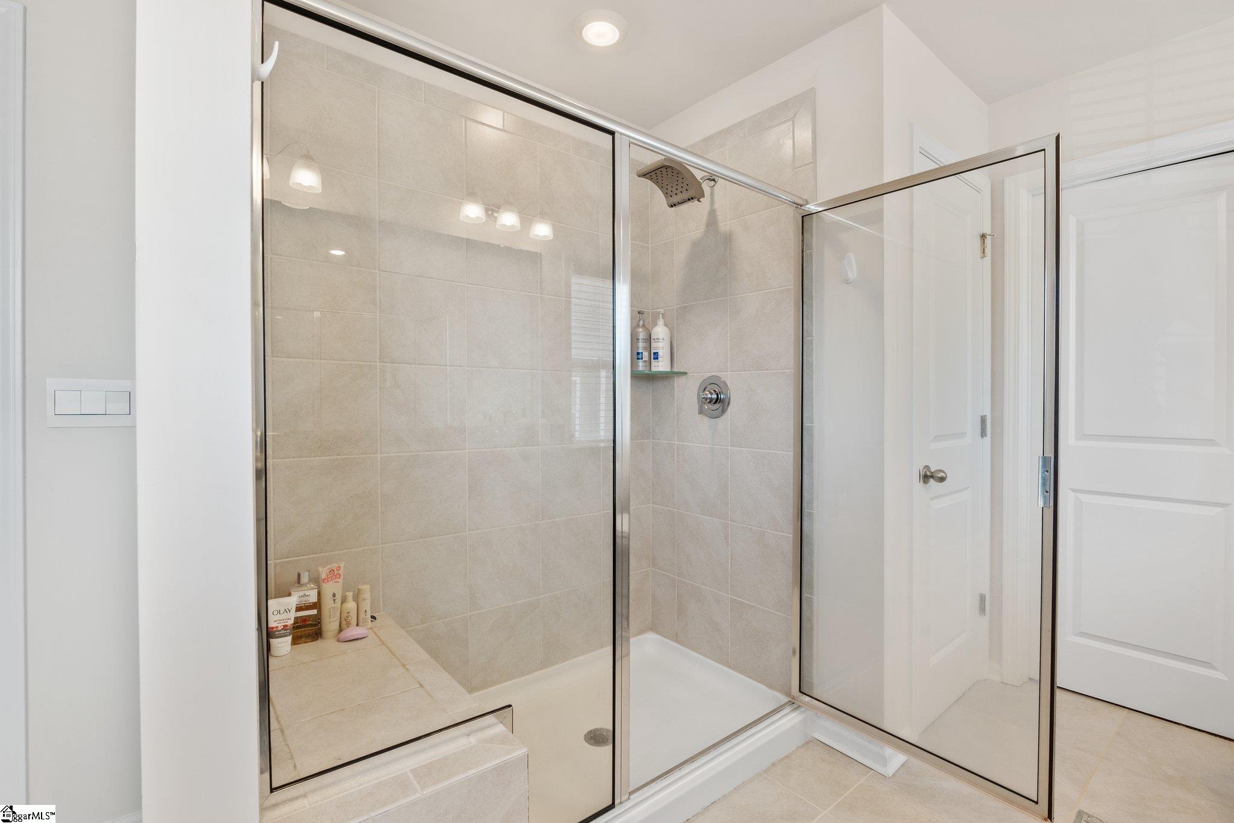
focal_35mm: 16
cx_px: 617
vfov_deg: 72.0
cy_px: 412
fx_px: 565
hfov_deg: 95.0
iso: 250
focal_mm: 16.5
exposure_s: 1/5
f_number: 9
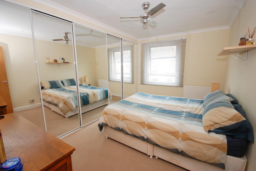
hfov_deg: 100.3
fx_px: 107
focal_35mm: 15
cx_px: 128
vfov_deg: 77.5
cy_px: 86
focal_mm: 10
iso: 200
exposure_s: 1/60
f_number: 4
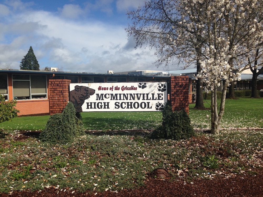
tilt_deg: -1.3
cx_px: 132
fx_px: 251
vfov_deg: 42.9
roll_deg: +0.5
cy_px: 98
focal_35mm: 33
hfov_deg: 55.4
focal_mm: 4.12
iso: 50
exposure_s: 1/2710
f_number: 2.4
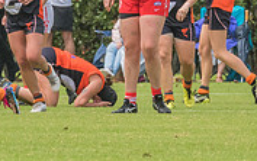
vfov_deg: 0.7
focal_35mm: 1953
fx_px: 13692
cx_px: -38
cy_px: -53
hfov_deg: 1.1
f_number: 9
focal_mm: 300
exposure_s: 1/1250
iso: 800
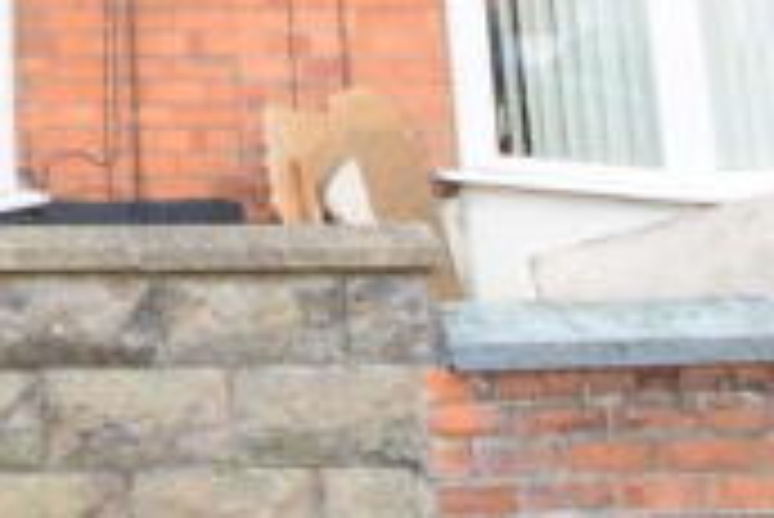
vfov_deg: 20.1
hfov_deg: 30.6
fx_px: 1227
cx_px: -115
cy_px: -291
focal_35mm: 57
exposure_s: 1/160
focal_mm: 10
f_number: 6.3
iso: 400
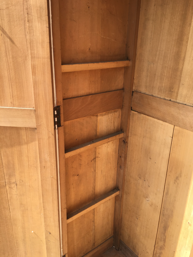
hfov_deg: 48.2
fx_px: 216
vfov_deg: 61.7
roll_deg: -1.1
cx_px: 96
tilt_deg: -22.1
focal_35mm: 29
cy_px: 128
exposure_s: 1/382
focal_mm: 4.15
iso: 25
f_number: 2.2
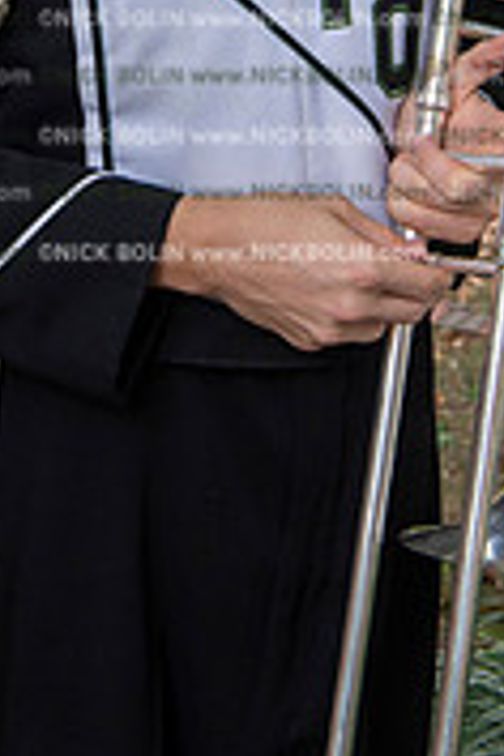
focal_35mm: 122
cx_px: 231
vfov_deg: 16.1
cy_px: -158
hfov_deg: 11.2
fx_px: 2562
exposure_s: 1/100
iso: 500
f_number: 8
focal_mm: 48
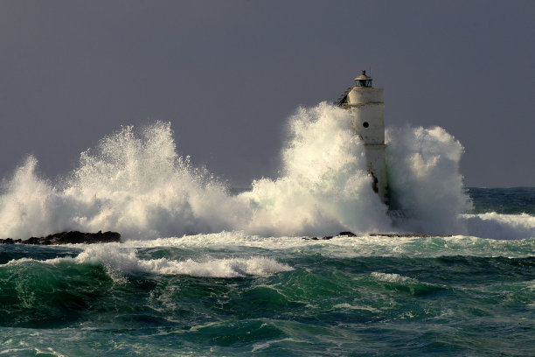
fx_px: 4012
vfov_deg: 5.1
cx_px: 268
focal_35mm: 270
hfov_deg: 7.6
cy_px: 178
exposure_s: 1/400
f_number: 16
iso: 100
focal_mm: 180
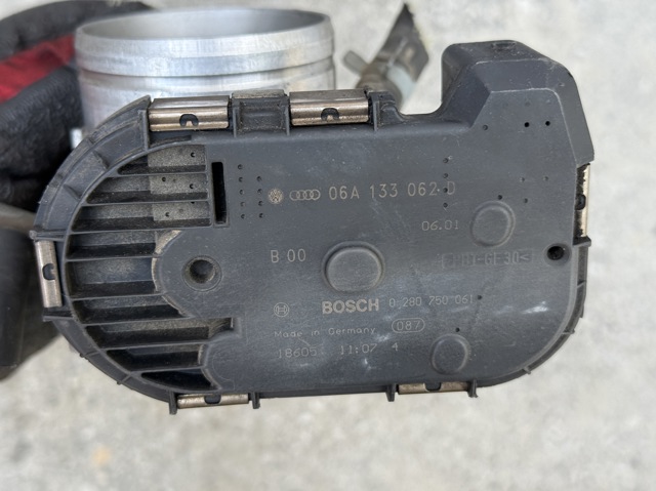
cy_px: 246
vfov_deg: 30.2
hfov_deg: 39.7
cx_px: 328
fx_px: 909
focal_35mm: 48
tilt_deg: -64.4
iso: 160
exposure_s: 1/234
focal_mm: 6.76
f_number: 1.78
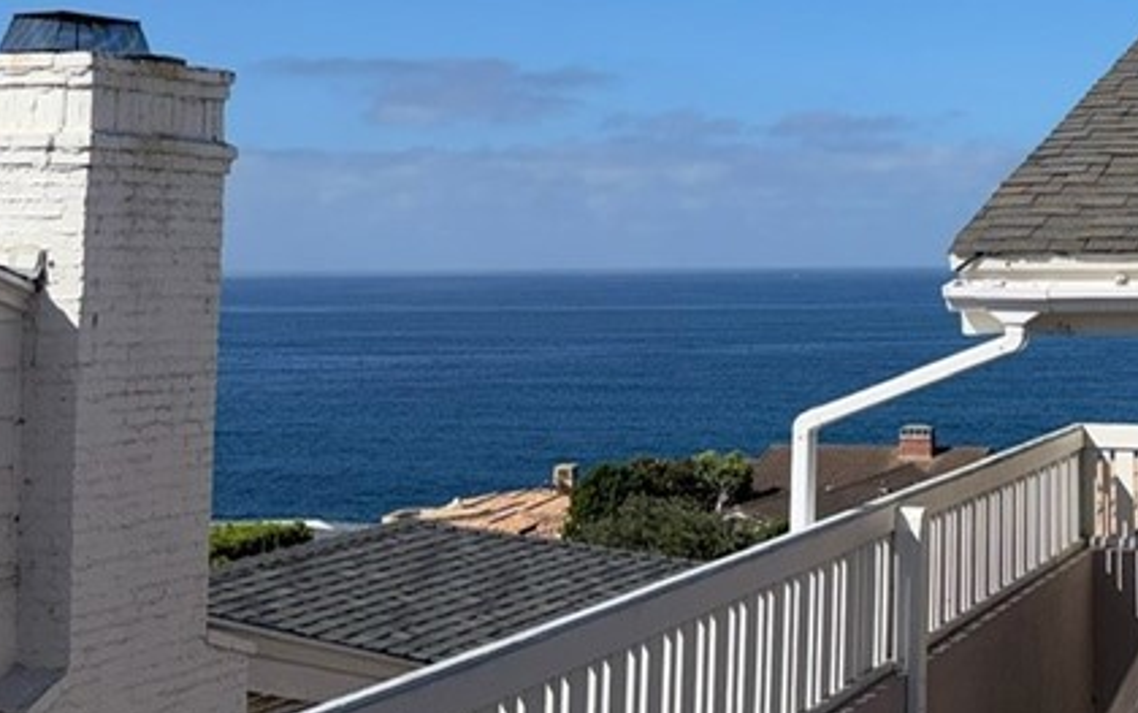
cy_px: 122
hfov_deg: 31.0
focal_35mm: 62
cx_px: 1084
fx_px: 1924
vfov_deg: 20.7
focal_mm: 6.76
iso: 50
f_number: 1.78
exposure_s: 1/9709
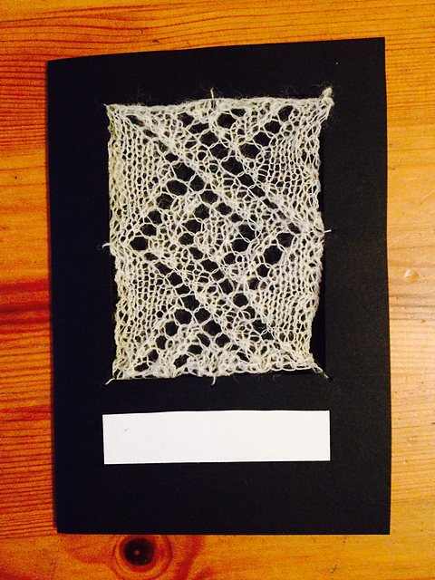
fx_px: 586
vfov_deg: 52.6
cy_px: 290
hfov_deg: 40.7
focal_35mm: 35
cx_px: 218
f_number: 2.4
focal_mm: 4.28
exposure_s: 1/15
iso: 640
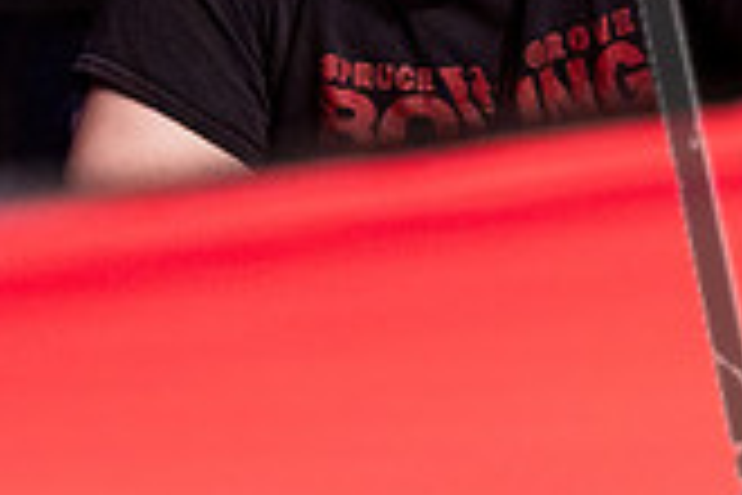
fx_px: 10841
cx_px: 612
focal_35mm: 526
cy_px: -169
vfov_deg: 2.6
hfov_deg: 3.9
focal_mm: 150
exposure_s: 1/1000
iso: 3200
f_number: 2.5
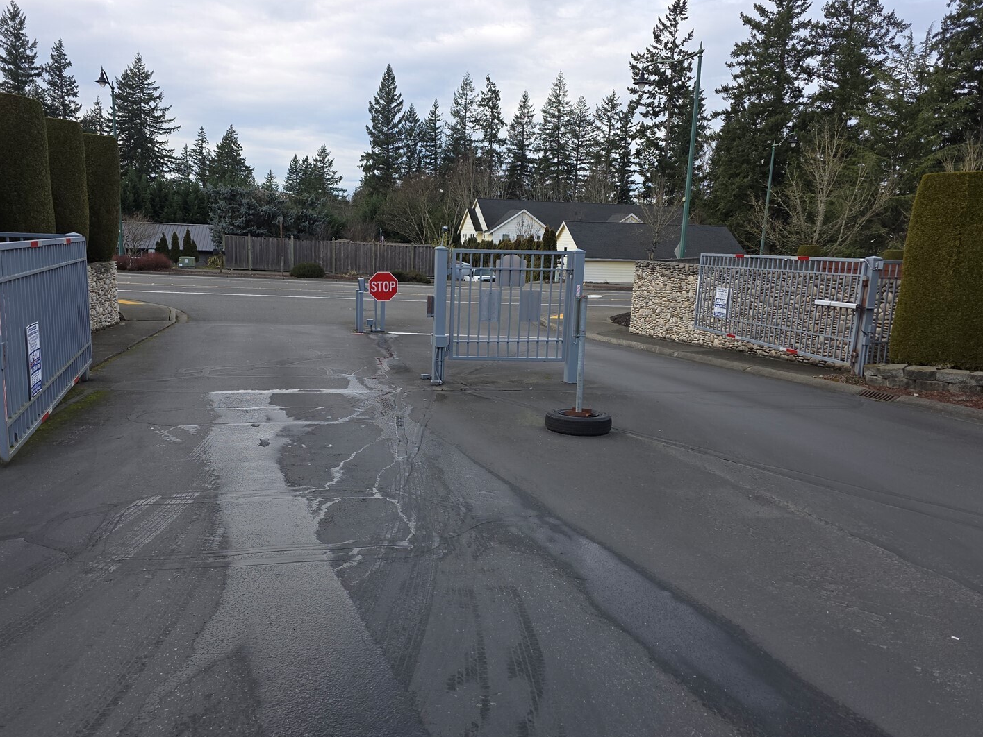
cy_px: 374
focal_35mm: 26
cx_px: 442
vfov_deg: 53.1
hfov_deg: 67.1
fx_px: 739
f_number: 1.7
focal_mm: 6.3
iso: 12
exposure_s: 1/284
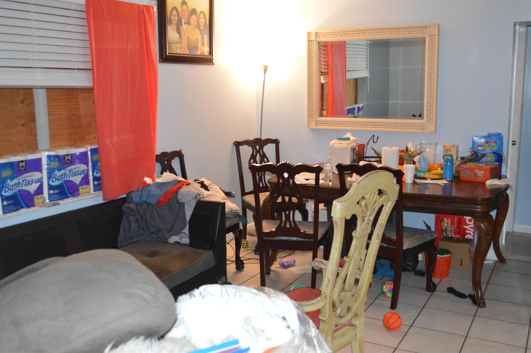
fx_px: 530
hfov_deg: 53.2
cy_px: 176
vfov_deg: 36.8
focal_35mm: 36
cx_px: 266
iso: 2500
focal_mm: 24
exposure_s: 1/60
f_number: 4
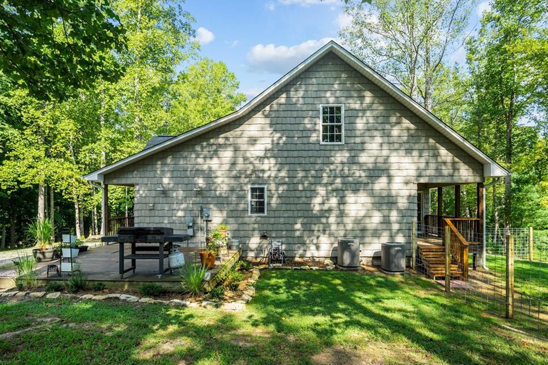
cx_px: 281
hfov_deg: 81.2
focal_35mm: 21
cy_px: 181
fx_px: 319
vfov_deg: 59.4
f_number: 8
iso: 200
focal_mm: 20
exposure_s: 1/80
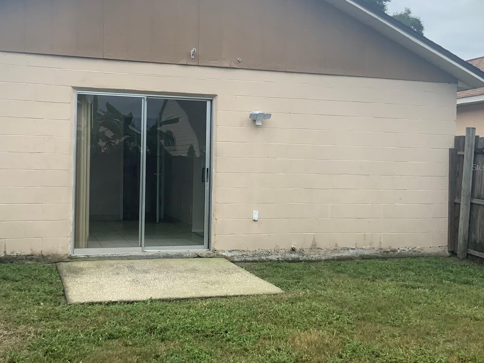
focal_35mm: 39
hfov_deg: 47.5
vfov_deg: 36.8
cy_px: 167
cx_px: 185
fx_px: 545
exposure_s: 1/1121
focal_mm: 3
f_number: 1.8
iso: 16
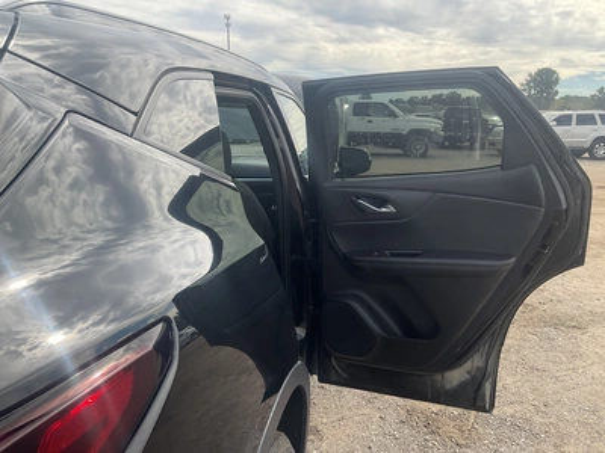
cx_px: 302
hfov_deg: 61.7
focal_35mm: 29
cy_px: 226
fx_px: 507
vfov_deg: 48.2
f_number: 1.8
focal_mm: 3
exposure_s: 1/792
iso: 25
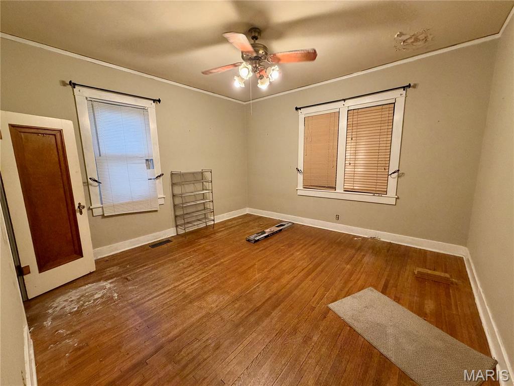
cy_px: 193
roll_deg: +0.9
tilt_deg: -9.7
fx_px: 208
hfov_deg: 102.1
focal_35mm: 14
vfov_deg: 85.7
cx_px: 257
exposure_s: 1/60
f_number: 2.2
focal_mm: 2.22
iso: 250
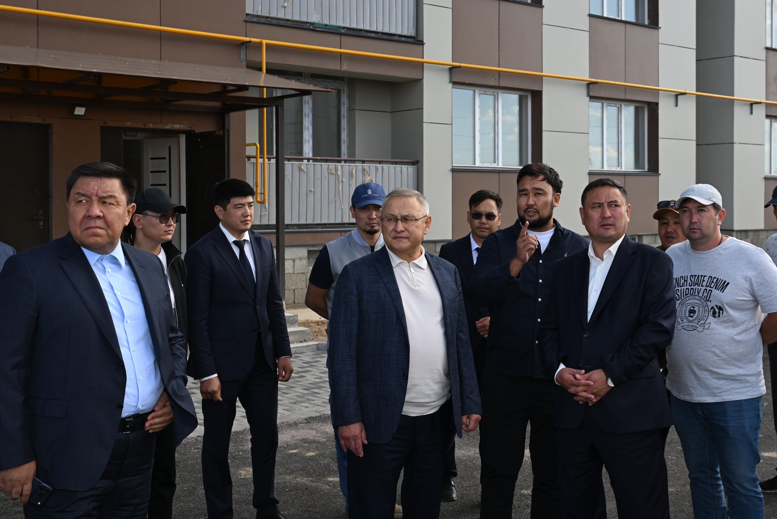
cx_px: 388
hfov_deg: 53.1
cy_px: 260
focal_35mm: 36
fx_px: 777
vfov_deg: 36.9
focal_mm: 36
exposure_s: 1/250
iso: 160
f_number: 7.1
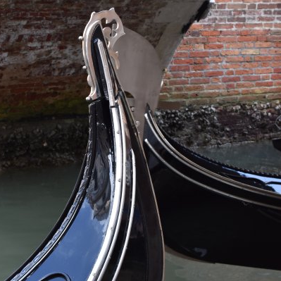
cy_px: 68
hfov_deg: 19.3
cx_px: 140
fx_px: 827
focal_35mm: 90
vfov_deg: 19.2
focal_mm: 46
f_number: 10
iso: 400
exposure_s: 1/100
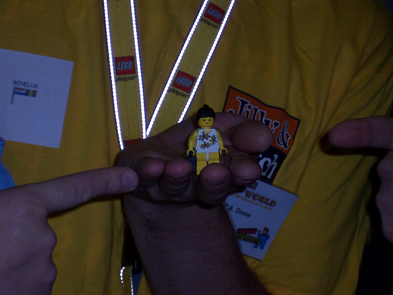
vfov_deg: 10.3
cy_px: 148
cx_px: 196
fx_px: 1635
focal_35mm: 144
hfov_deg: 13.7
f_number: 4.9
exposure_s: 1/125
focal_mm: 22.4
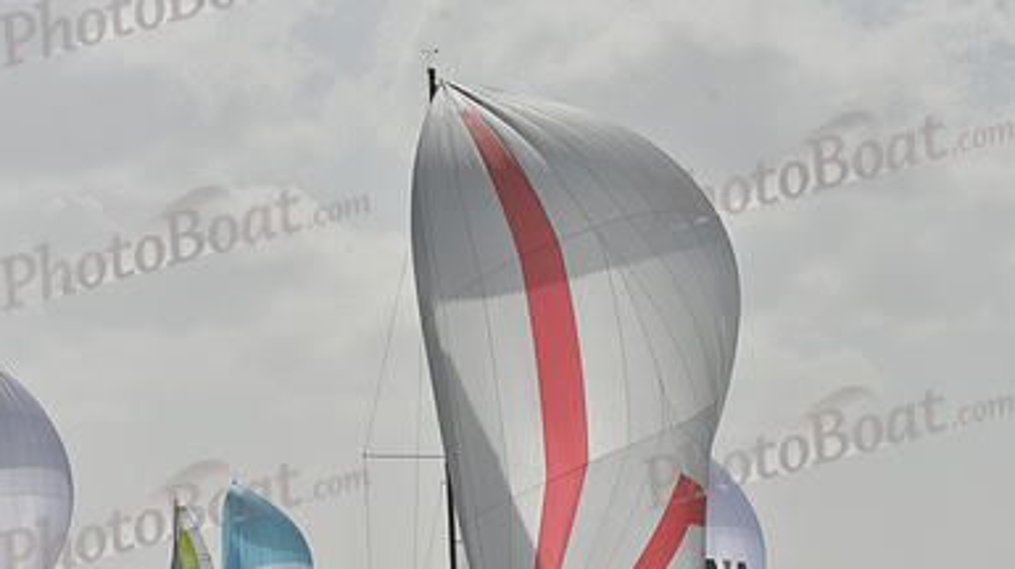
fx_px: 8499
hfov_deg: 6.8
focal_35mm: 316
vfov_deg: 3.8
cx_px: 508
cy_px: 342
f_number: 10
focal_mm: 200
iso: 400
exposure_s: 1/2000
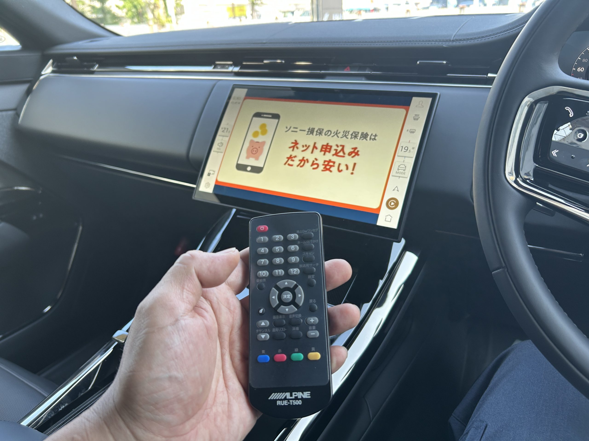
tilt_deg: -24.5
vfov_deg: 53.1
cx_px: 294
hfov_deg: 67.3
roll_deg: +3.5
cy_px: 220
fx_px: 442
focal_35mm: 26
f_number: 1.5
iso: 64
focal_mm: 5.7
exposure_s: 1/150
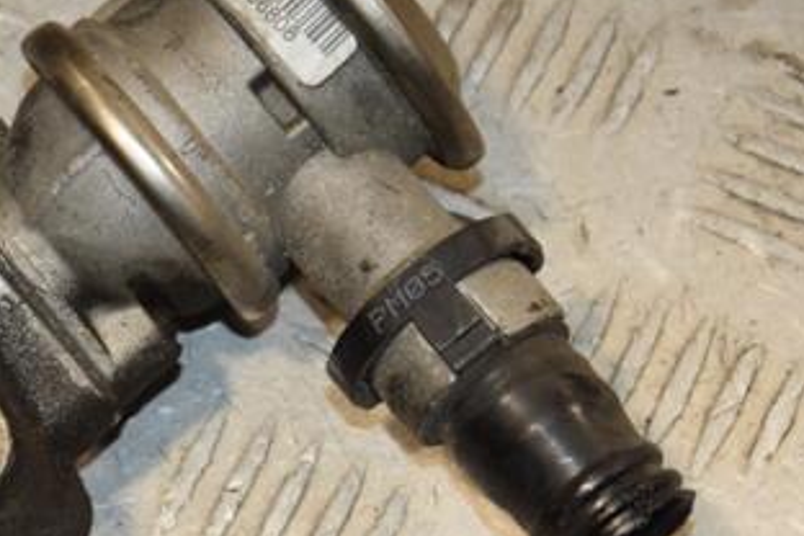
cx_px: 67
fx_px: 3997
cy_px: 278
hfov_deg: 11.4
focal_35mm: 179
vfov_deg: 7.7
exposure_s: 1/200
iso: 800
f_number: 7.1
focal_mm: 62
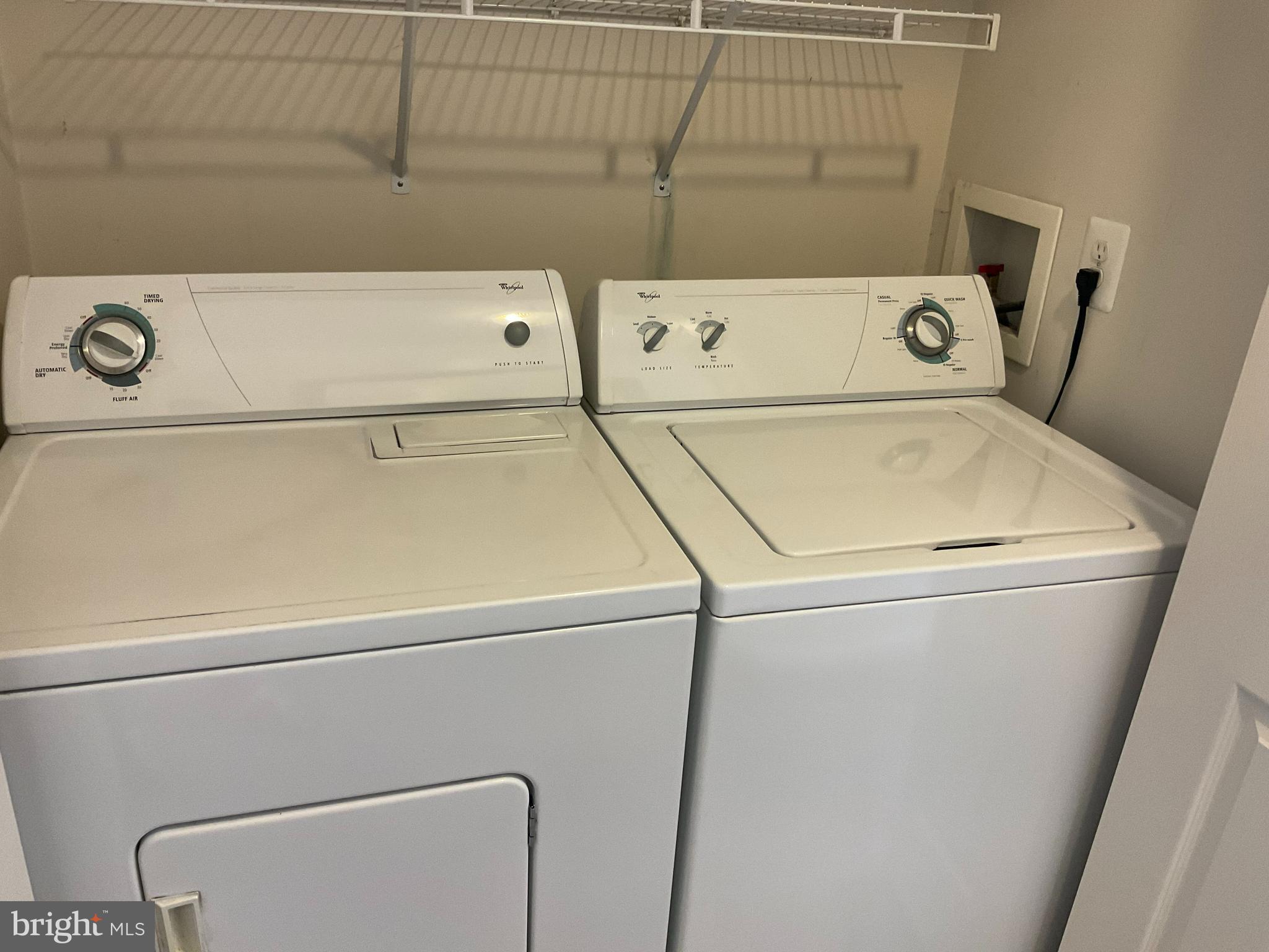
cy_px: 476
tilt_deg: -24.4
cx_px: 634
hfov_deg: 61.7
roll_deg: -4.4
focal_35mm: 29
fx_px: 1063
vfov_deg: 48.2
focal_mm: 3
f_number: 1.8
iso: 80
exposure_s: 1/60
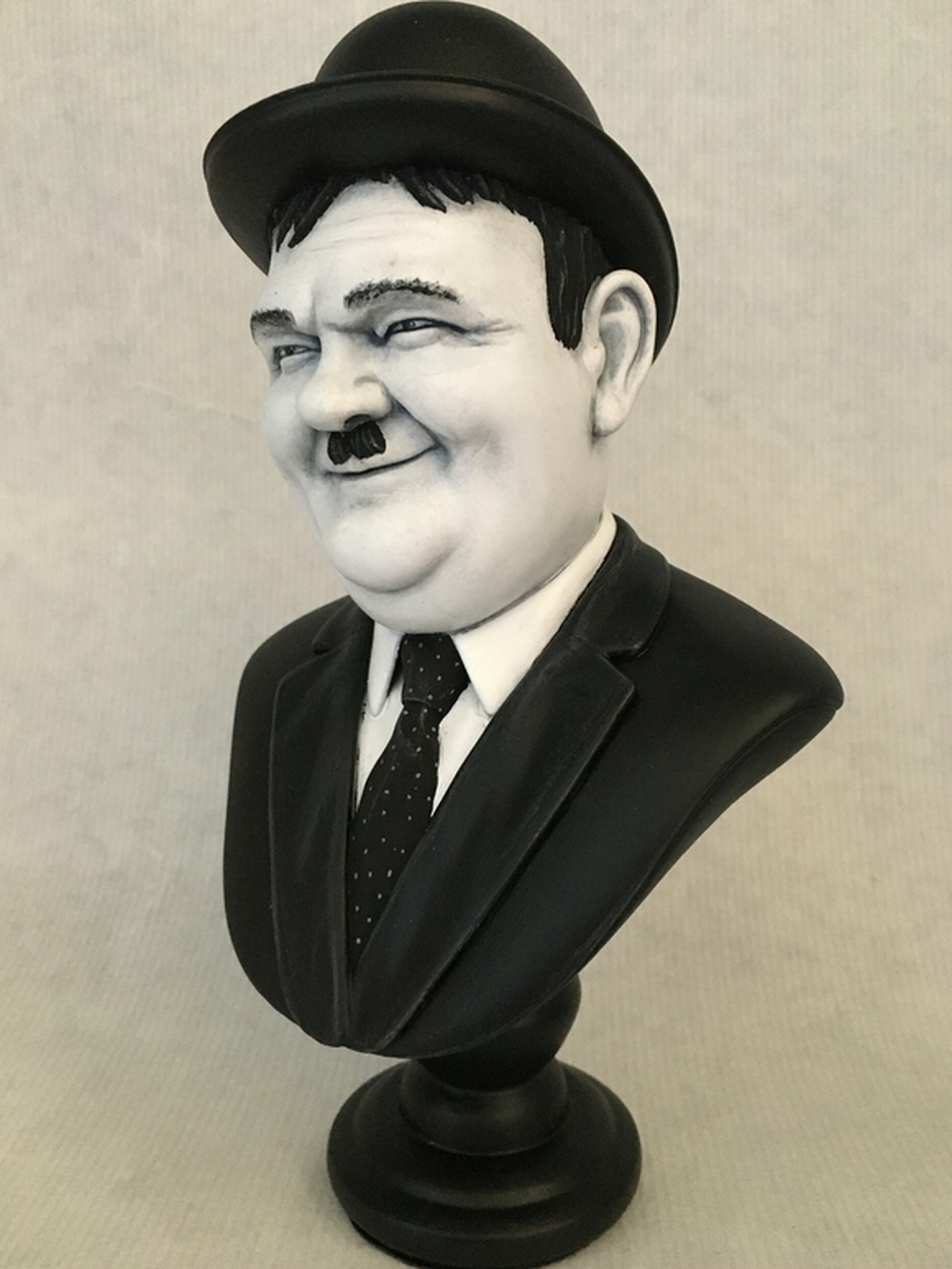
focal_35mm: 30
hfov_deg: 46.8
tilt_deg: -10.6
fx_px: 1100
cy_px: 640
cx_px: 474
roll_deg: -0.3
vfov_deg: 60.0
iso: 200
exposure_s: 1/17
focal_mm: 4.15
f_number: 2.2
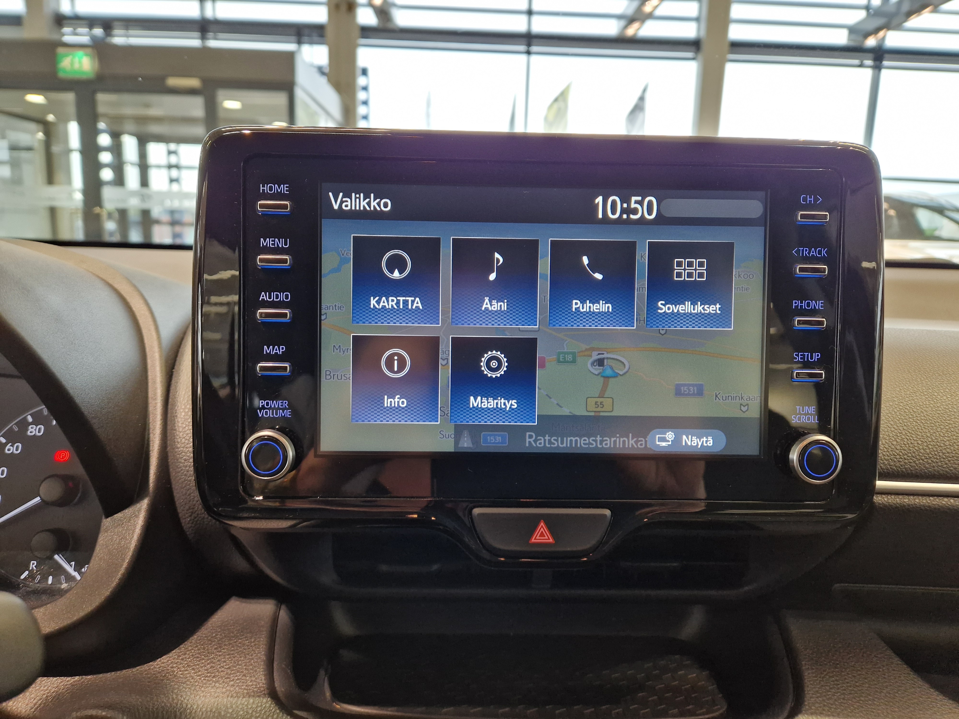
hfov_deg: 73.9
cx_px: 480
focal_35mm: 23
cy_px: 360
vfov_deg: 58.9
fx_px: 637
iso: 320
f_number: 1.8
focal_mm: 5.4
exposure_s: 1/100
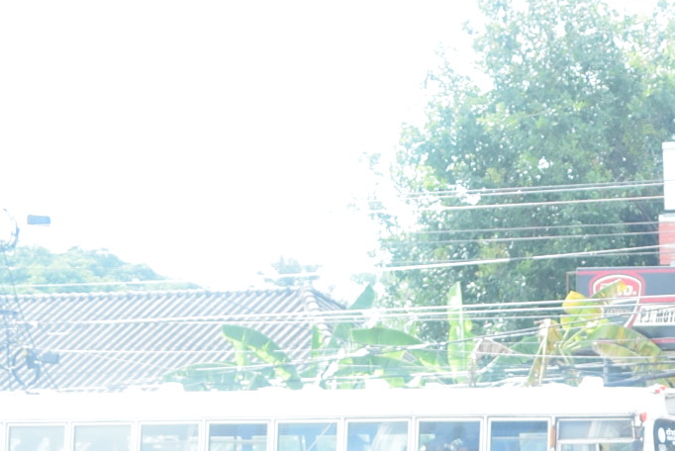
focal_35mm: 138
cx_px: 1228
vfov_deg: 9.4
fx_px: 2593
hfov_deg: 13.3
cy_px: 841
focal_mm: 21
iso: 800
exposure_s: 1/640
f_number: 5
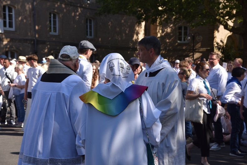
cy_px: 82
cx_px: 124
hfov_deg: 28.8
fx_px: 481
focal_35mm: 70
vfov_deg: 19.5
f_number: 8
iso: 200
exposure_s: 1/250
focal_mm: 70
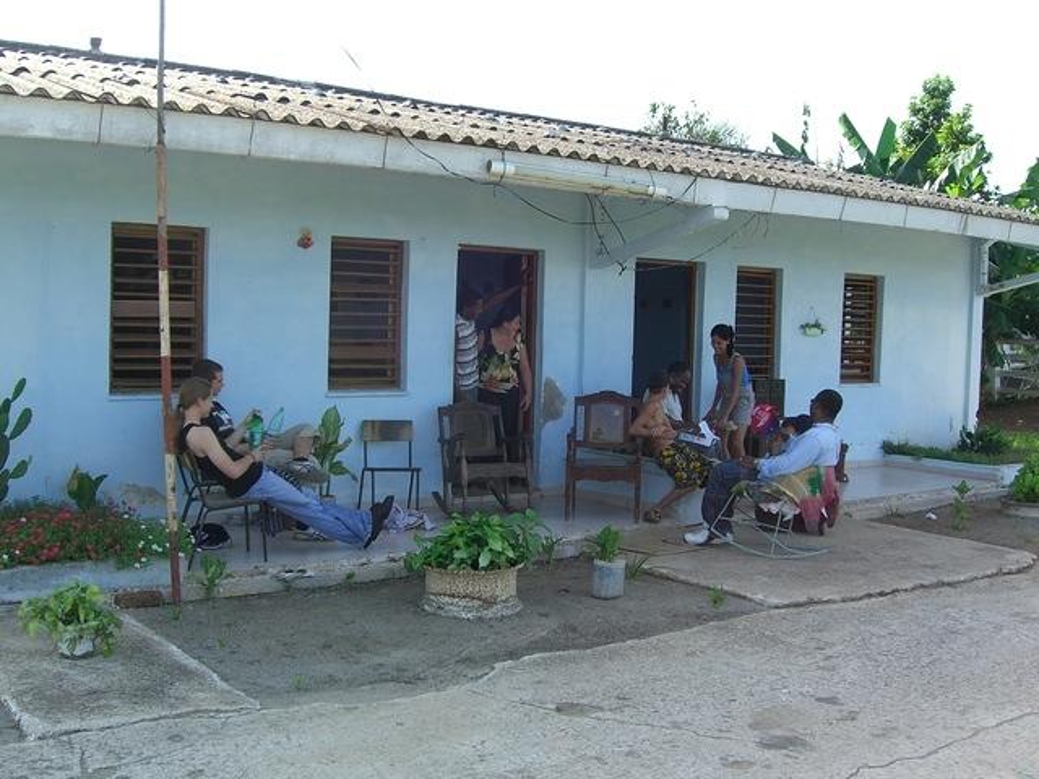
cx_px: 520
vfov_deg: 37.7
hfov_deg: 49.0
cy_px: 390
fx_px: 1141
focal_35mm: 38
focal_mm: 7.9
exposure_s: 1/200
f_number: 4
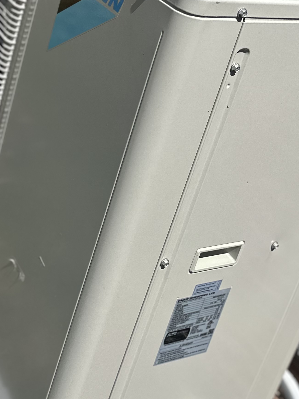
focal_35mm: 56
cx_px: -32
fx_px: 645
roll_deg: -13.3
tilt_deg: -17.1
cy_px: -55
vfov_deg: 30.3
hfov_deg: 24.3
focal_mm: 6.86
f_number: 1.78
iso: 80
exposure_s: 1/9709
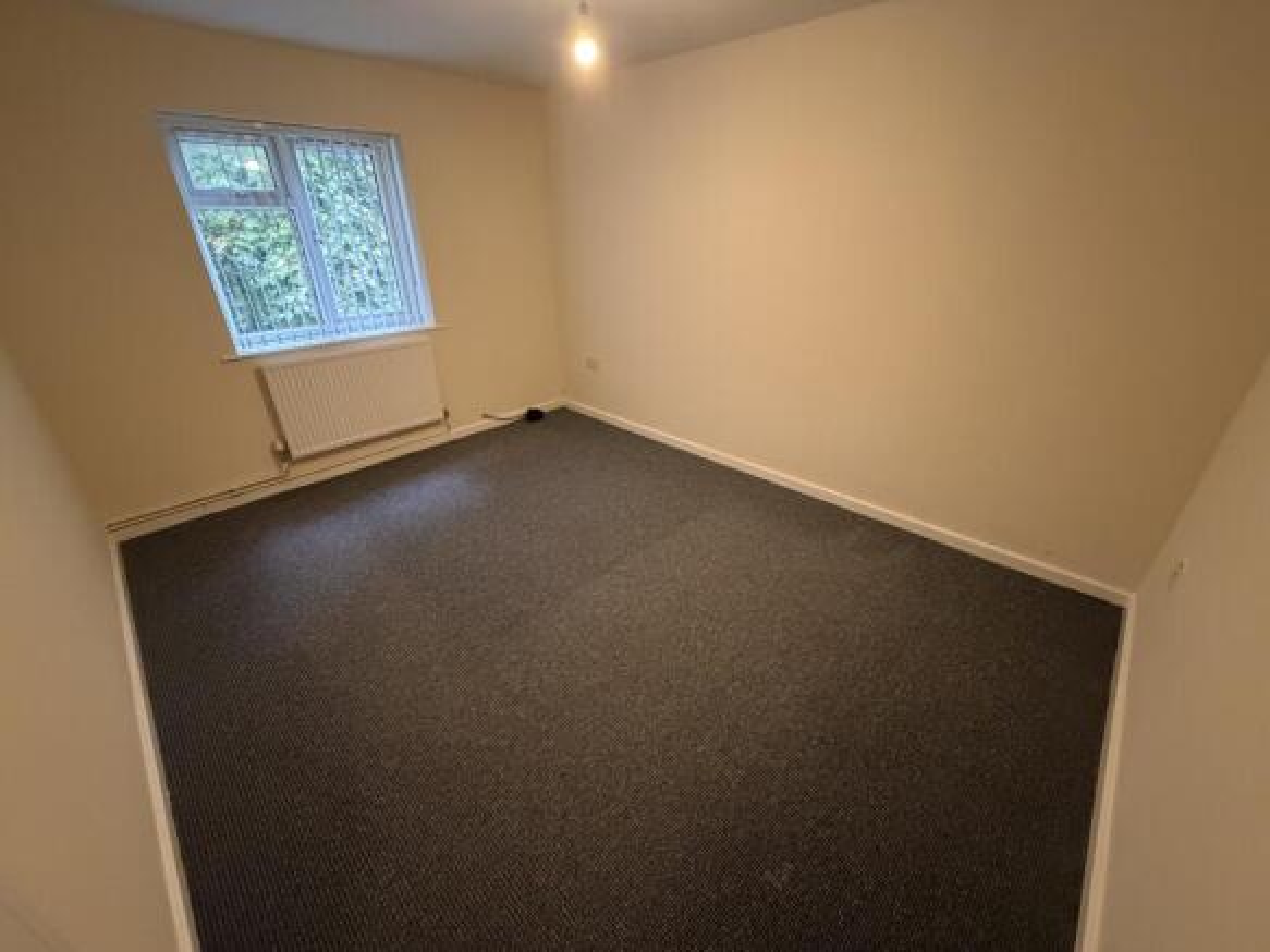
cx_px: 635
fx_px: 514
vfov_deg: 85.7
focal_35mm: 14
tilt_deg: -26.2
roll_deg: +0.8
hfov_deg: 102.1
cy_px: 476
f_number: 2.2
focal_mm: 2.22
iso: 800
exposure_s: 1/50
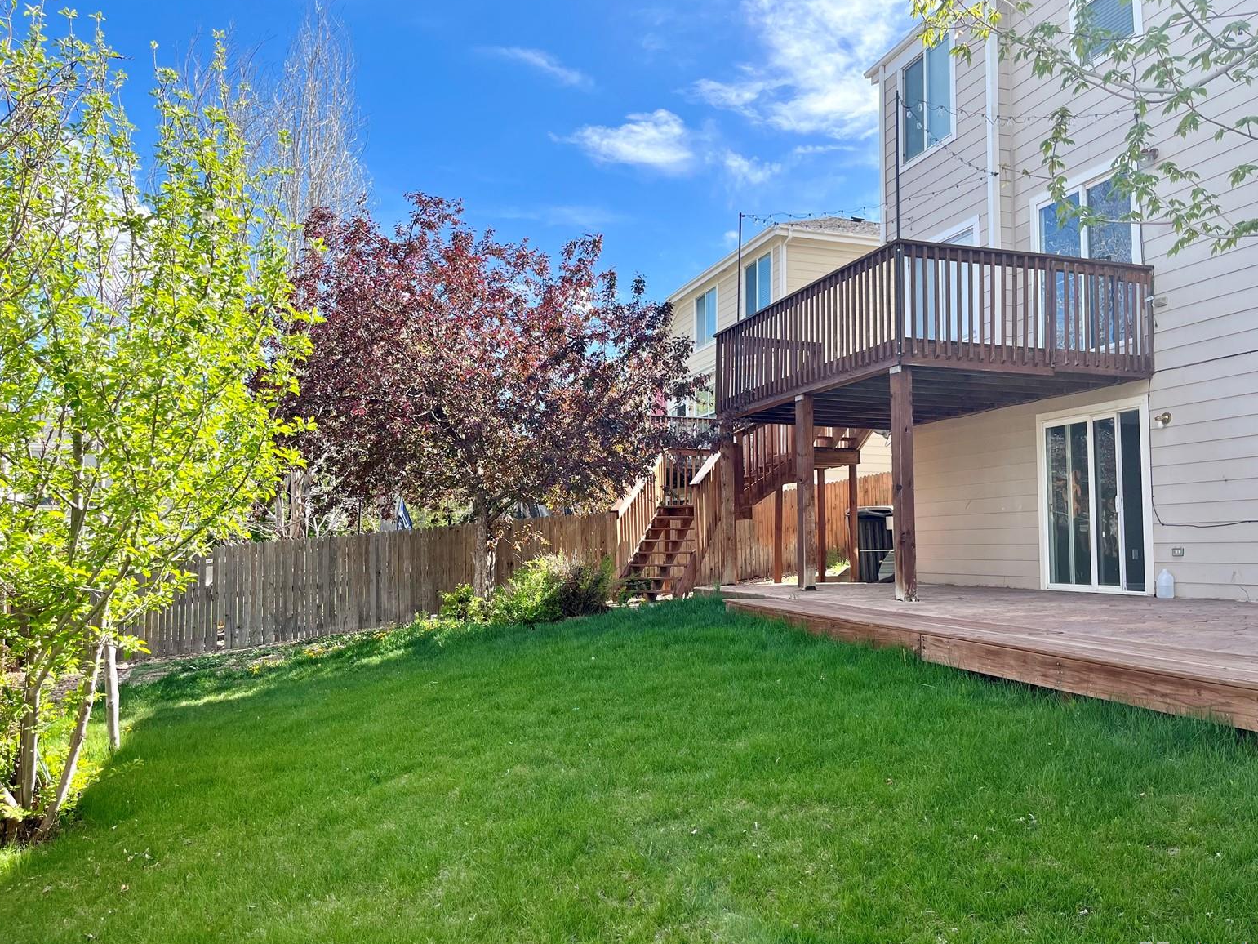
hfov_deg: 65.3
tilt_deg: +5.0
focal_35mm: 27
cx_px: 618
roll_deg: -0.5
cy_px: 478
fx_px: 981
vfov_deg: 51.4
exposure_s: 1/1325
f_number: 1.6
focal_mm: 5.1
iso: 50
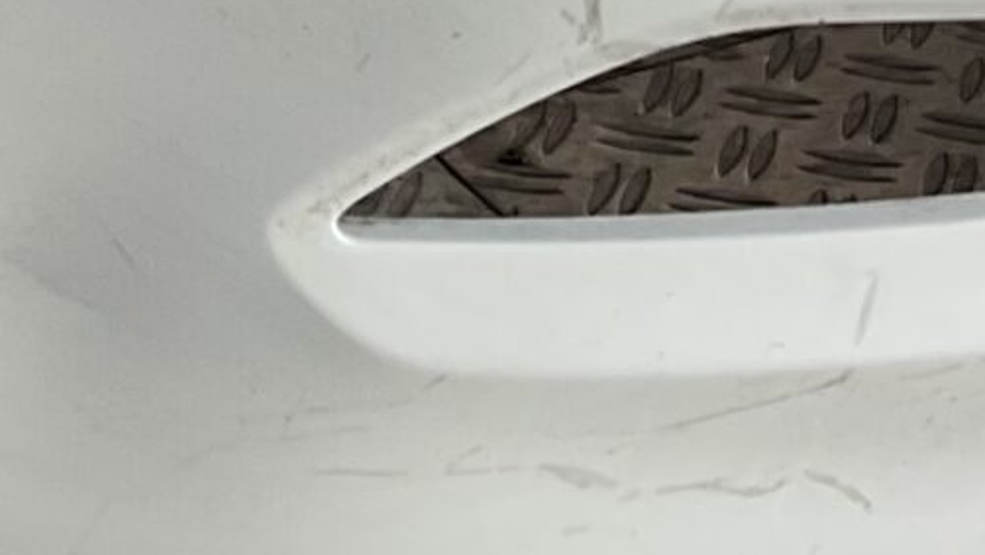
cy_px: -794
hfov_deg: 12.8
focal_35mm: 161
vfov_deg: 7.1
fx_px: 4207
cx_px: 1397
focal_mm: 3
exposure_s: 1/120
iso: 20
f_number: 1.8
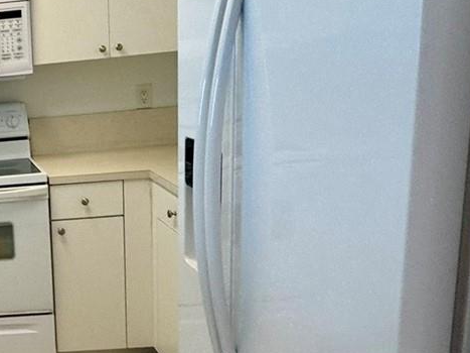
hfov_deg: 32.4
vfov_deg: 30.2
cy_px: 204
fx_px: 652
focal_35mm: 48
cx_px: -101
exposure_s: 1/120
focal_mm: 2.22
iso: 125
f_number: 2.2
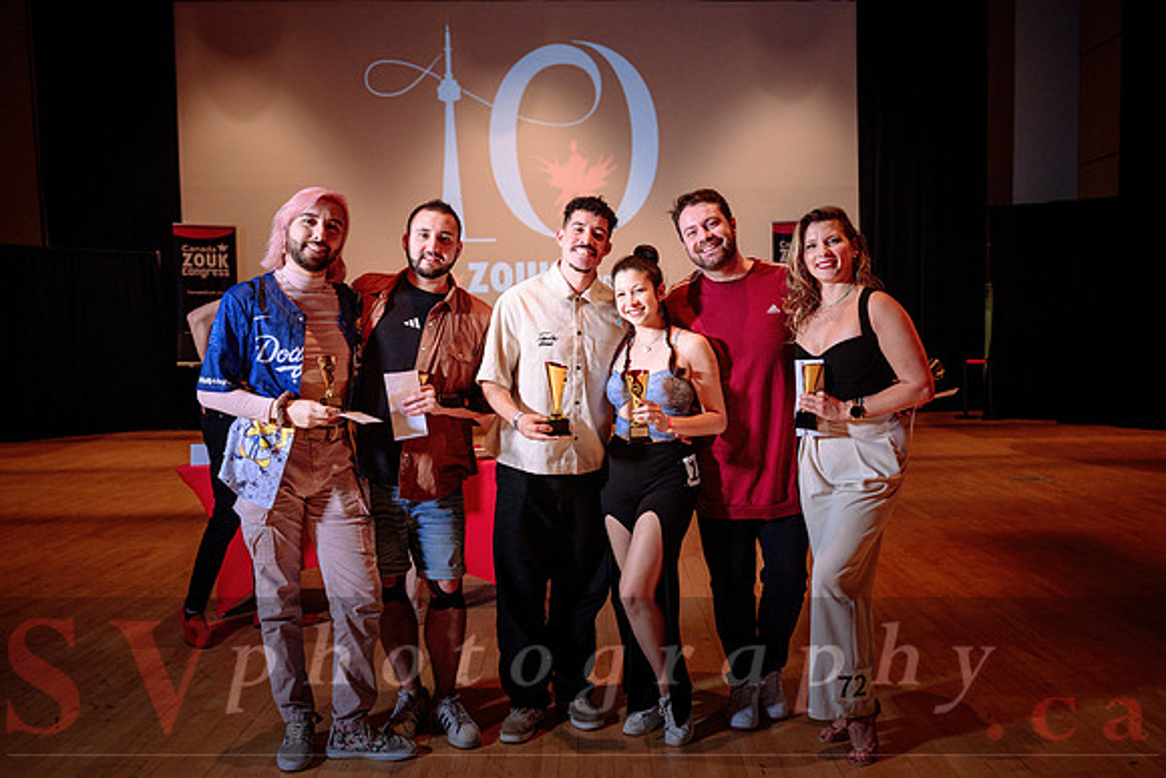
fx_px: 1049
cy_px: 406
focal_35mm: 32
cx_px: 640
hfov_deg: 58.0
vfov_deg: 40.7
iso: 1000
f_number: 4
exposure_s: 1/125
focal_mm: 29
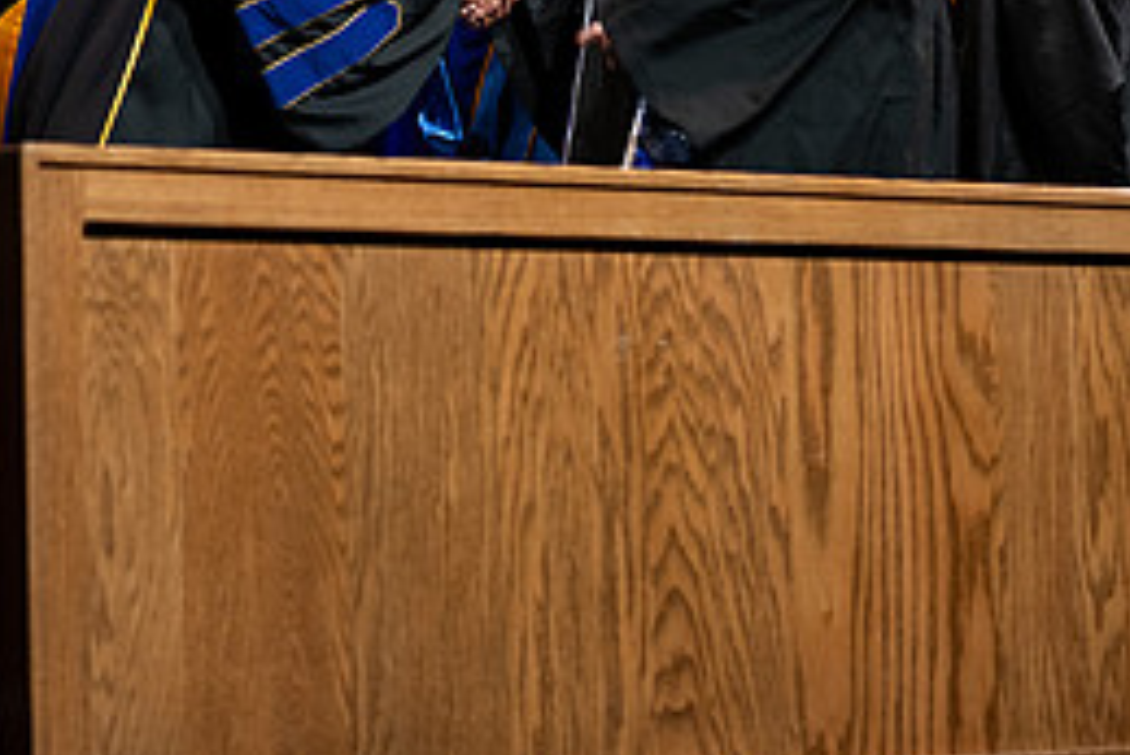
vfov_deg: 8.7
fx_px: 4931
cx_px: 384
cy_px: 199
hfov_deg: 13.1
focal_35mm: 157
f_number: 2.8
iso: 500
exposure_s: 1/250
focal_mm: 70
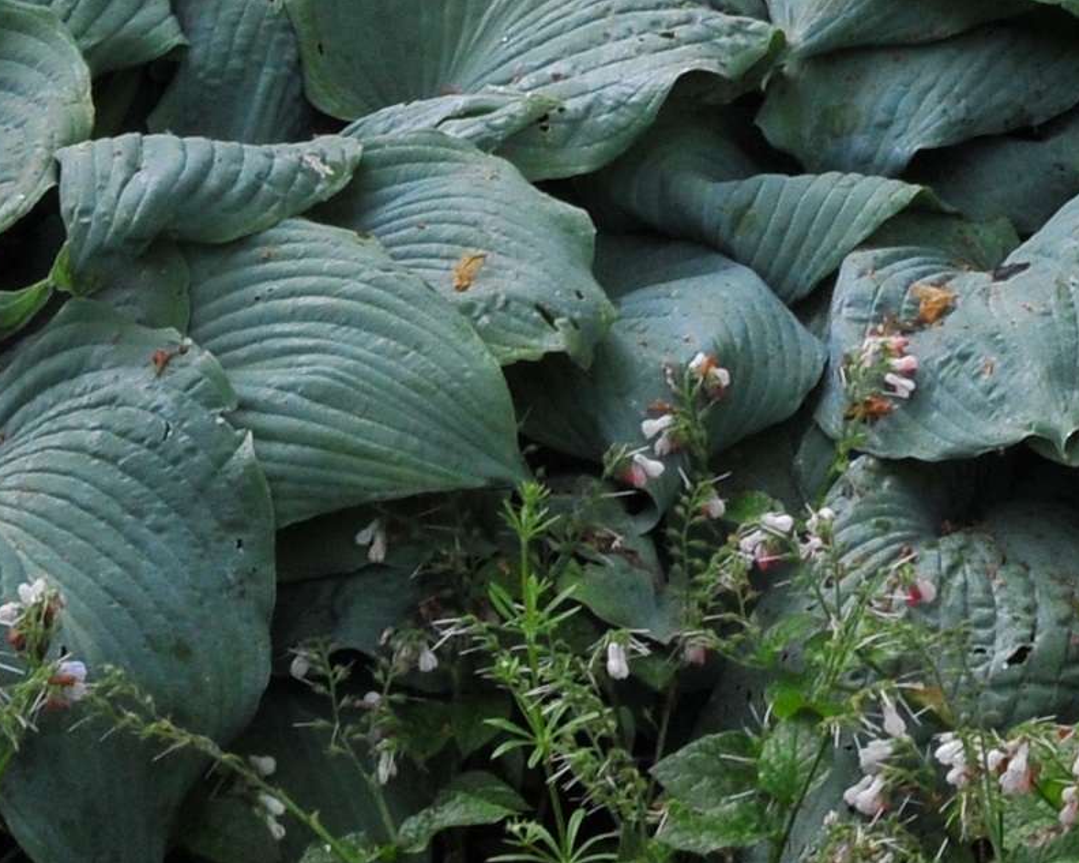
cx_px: 1138
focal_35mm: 198
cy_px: -964
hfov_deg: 9.7
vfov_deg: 7.4
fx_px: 6321
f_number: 10
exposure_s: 1/40
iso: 400
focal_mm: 26
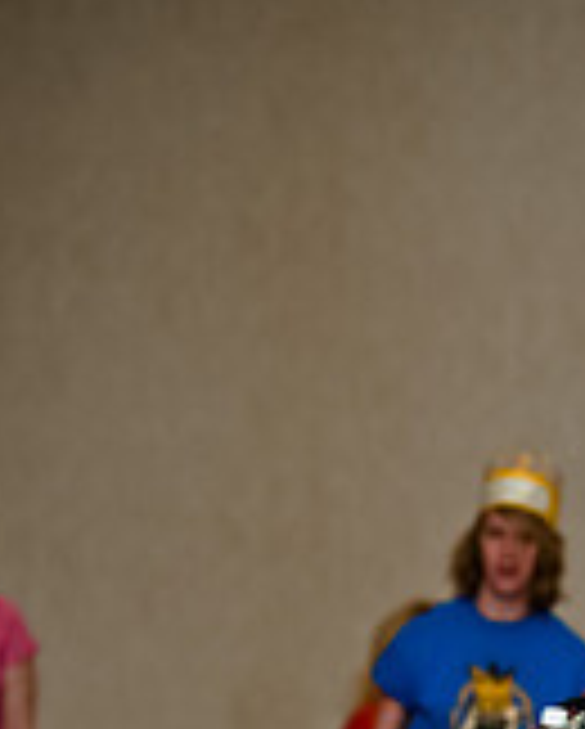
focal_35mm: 312
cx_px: 641
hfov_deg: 5.0
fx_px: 6740
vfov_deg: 6.2
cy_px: 882
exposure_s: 1/200
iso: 200
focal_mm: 80
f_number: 2.8
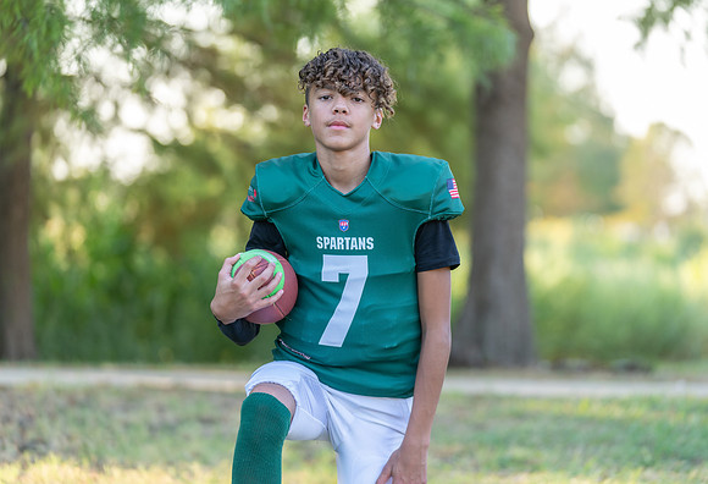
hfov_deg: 14.9
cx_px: 378
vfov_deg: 10.2
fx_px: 2708
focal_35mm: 137
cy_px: 232
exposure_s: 1/320
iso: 250
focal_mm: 129
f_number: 2.8
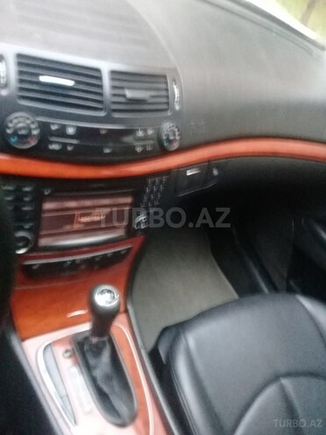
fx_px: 389
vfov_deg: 58.4
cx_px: 163
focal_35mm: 31
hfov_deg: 45.4
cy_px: 218
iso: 640
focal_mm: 3.3
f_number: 2.2
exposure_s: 1/15
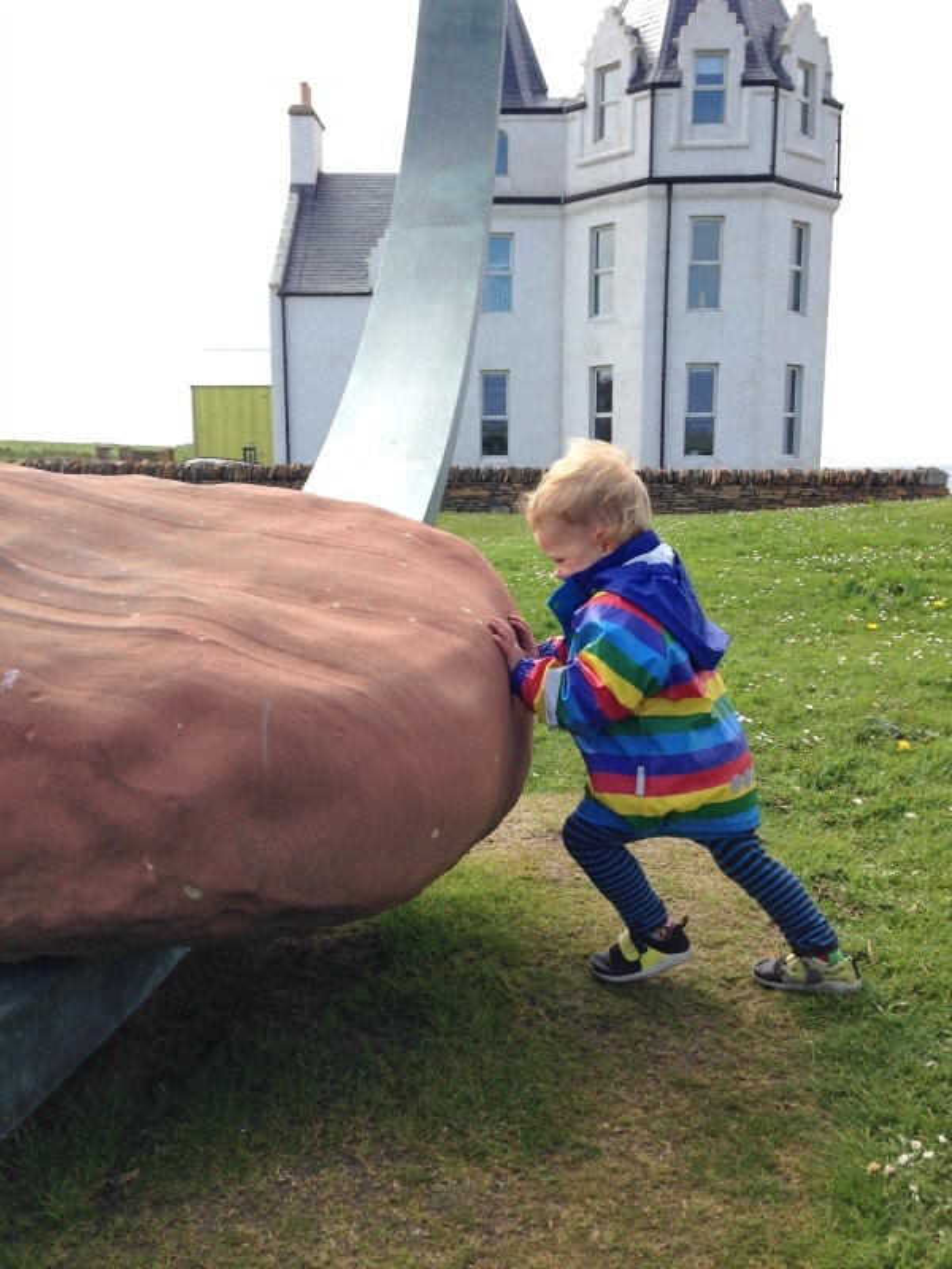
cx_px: 476
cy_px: 634
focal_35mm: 33
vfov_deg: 55.4
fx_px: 1210
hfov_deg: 42.9
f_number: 2.4
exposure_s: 1/935
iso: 50
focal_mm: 4.12
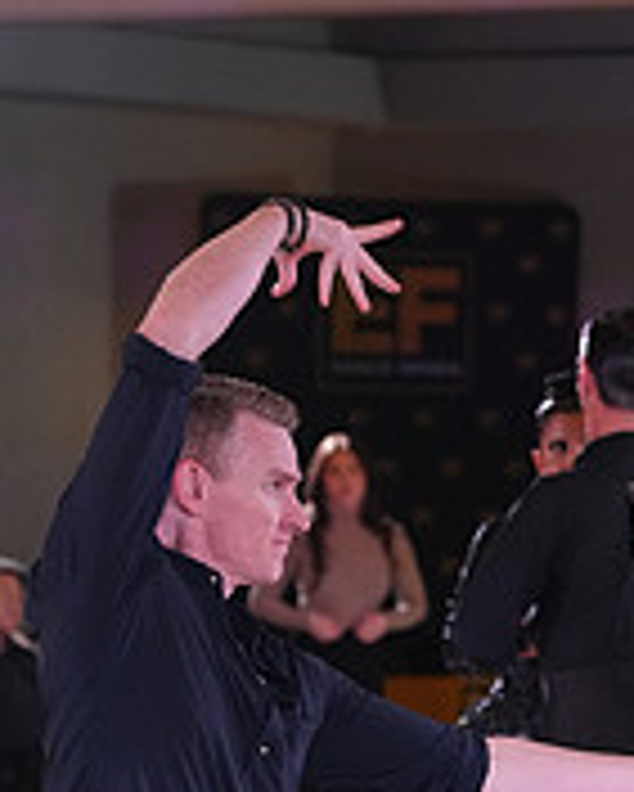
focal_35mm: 309
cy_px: 954
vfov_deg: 6.2
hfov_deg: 5.0
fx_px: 7241
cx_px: 762
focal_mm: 100
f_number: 5
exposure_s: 1/250
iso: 3200
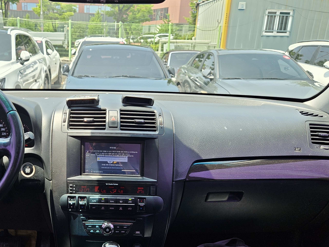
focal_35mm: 36
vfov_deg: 39.3
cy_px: 161
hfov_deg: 50.3
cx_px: 105
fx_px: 342
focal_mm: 5.4
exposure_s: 1/217
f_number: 1.8
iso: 25
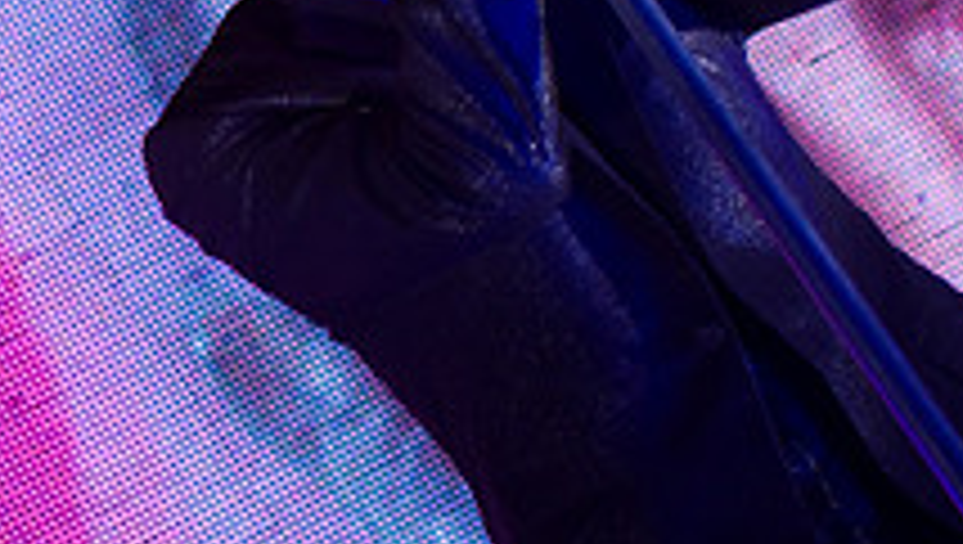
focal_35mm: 187
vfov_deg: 6.5
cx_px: -256
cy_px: -61
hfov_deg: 11.2
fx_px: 4781
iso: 800
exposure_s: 1/125
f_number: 4
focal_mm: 44
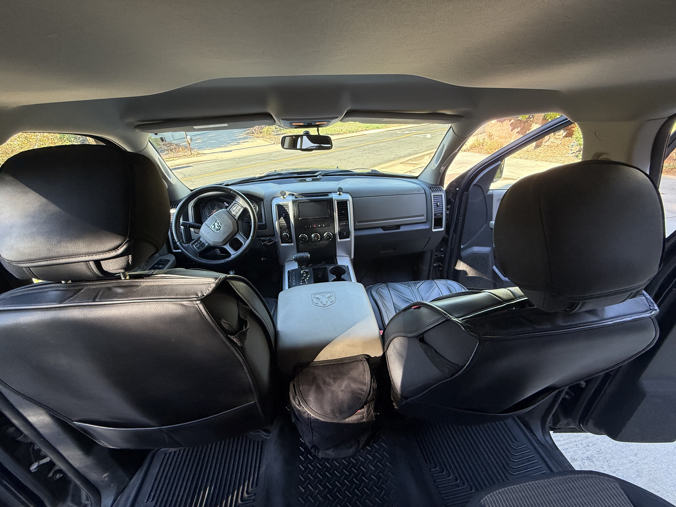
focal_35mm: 14
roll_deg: +5.0
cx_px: 338
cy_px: 254
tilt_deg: -33.1
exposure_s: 1/99
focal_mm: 2.22
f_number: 2.2
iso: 125
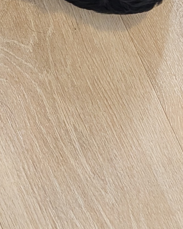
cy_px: -274
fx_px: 772
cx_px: -81
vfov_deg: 13.5
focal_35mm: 114
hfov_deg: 12.9
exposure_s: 1/120
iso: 464
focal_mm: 6.9
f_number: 1.68
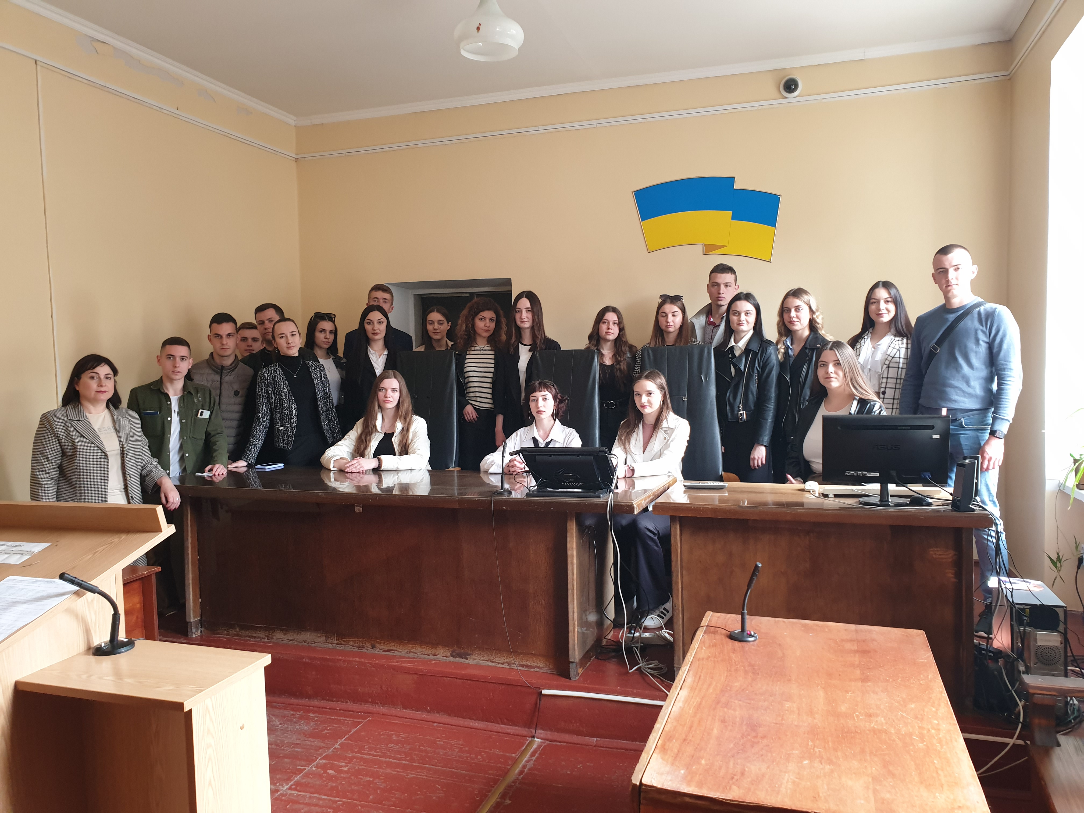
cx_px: 542
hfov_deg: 67.3
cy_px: 406
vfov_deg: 53.1
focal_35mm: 26
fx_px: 814
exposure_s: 1/50
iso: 200
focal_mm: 4.3
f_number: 2.4
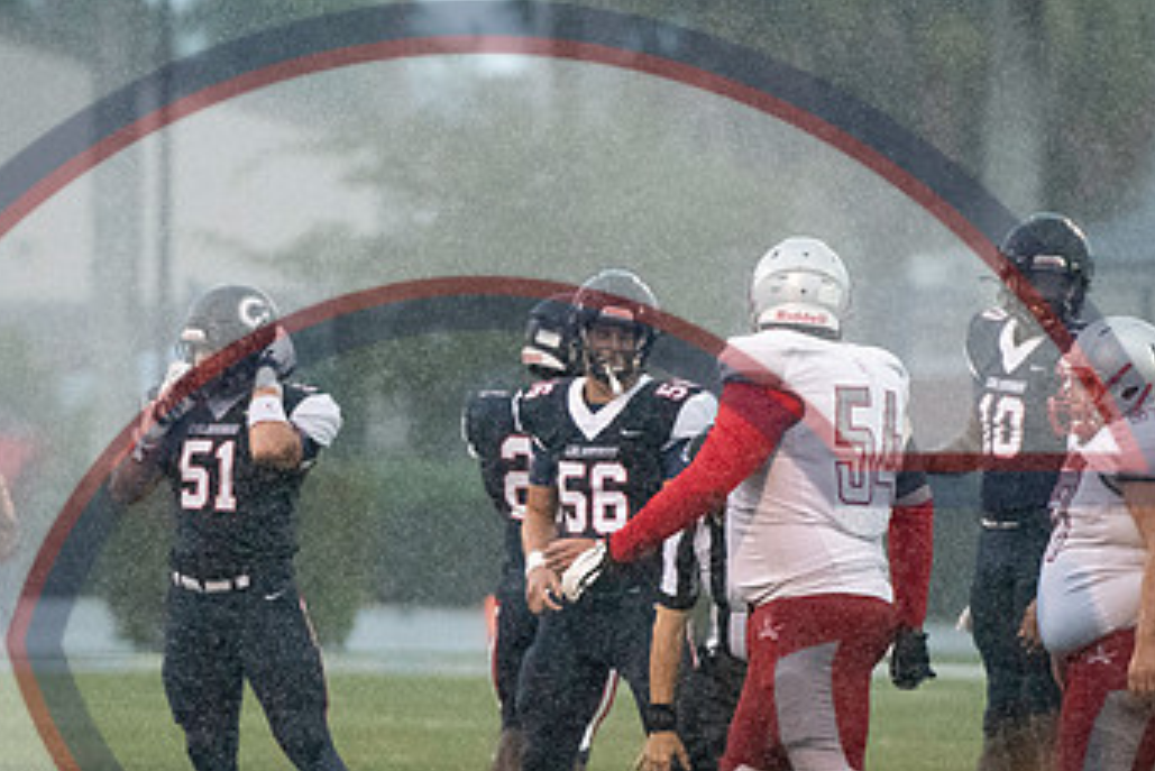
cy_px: 641
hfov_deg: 4.1
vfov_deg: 2.7
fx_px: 16272
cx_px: 465
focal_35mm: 507
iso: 10000
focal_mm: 200
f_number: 3.2
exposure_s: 1/2000
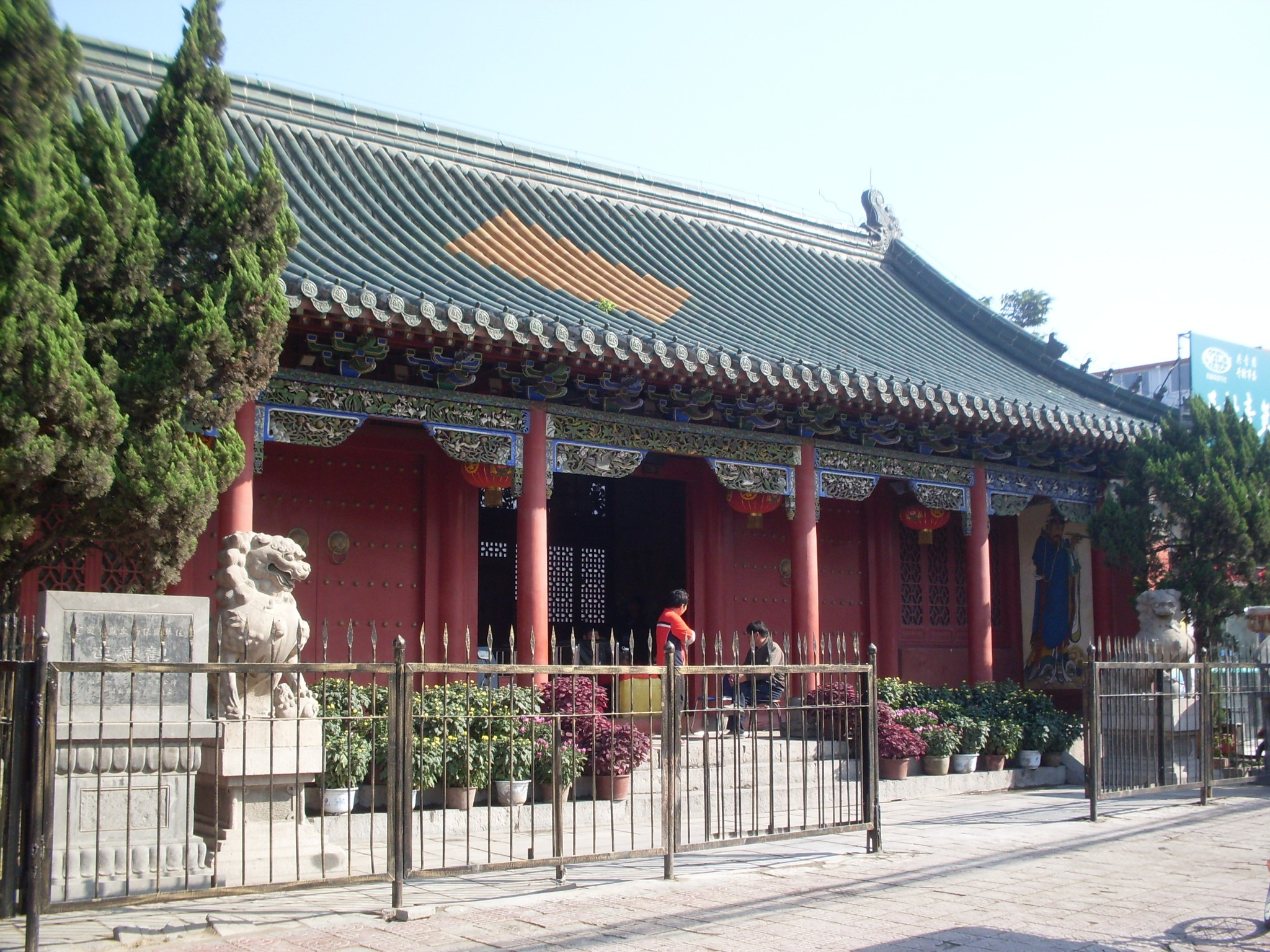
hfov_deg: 49.0
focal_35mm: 38
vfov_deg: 37.7
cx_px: 635
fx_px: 1394
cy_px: 476
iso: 80
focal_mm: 6.3
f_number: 8.4
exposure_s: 1/60
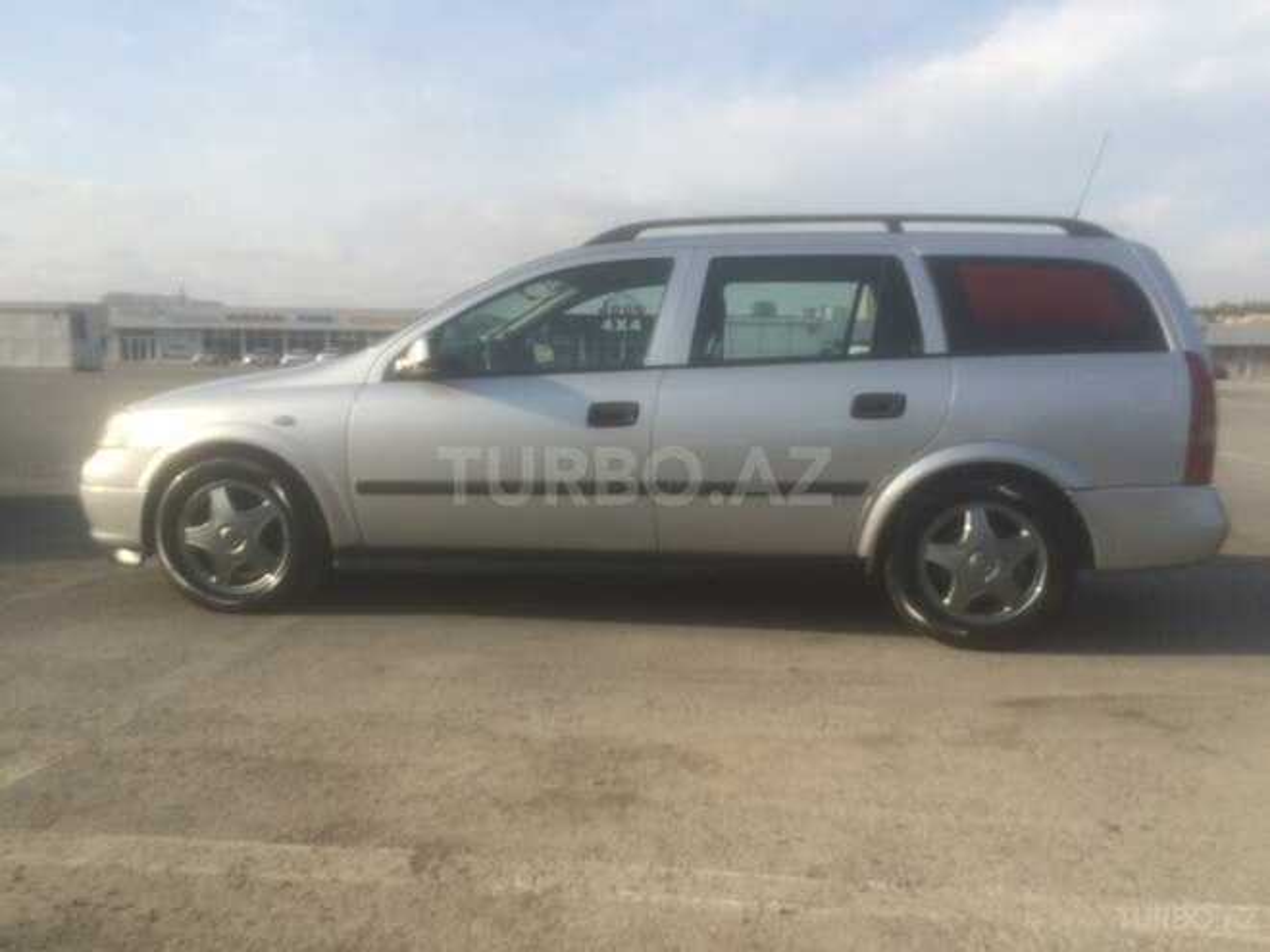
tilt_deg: -8.5
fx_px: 1064
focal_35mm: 29
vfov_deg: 48.2
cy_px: 476
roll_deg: -3.4
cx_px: 635
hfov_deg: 61.7
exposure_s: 1/2160
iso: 32
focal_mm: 4.15
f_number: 2.2
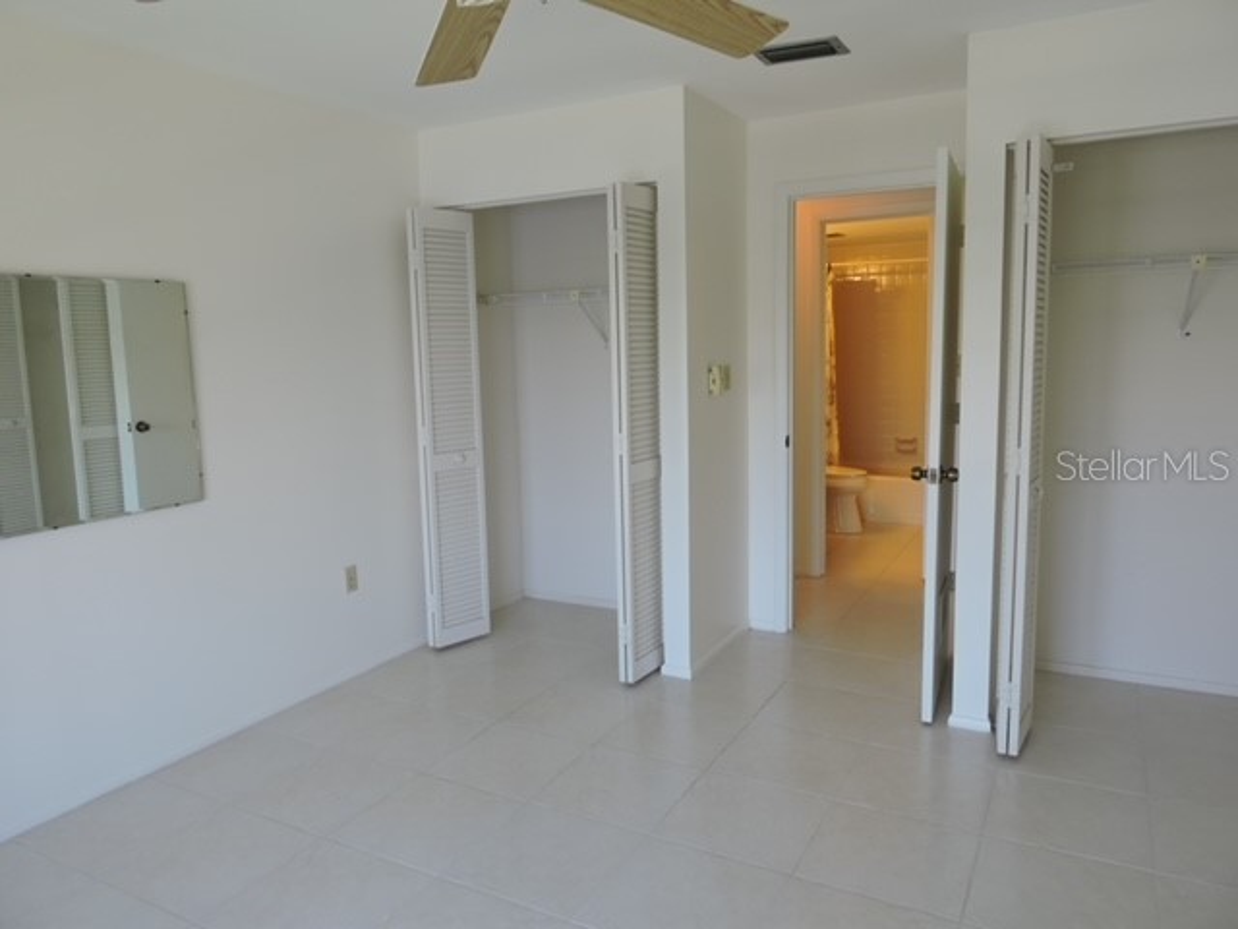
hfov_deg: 71.6
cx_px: 619
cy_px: 464
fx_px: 858
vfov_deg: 56.8
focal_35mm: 24
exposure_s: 1/30
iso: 125
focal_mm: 4.3
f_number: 3.3
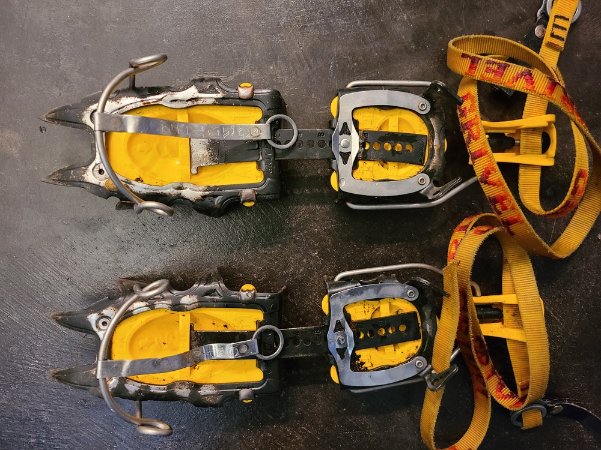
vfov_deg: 53.1
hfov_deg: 67.3
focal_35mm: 26
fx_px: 451
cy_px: 225
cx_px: 300
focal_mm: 5.4
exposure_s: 1/24
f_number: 1.8
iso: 640
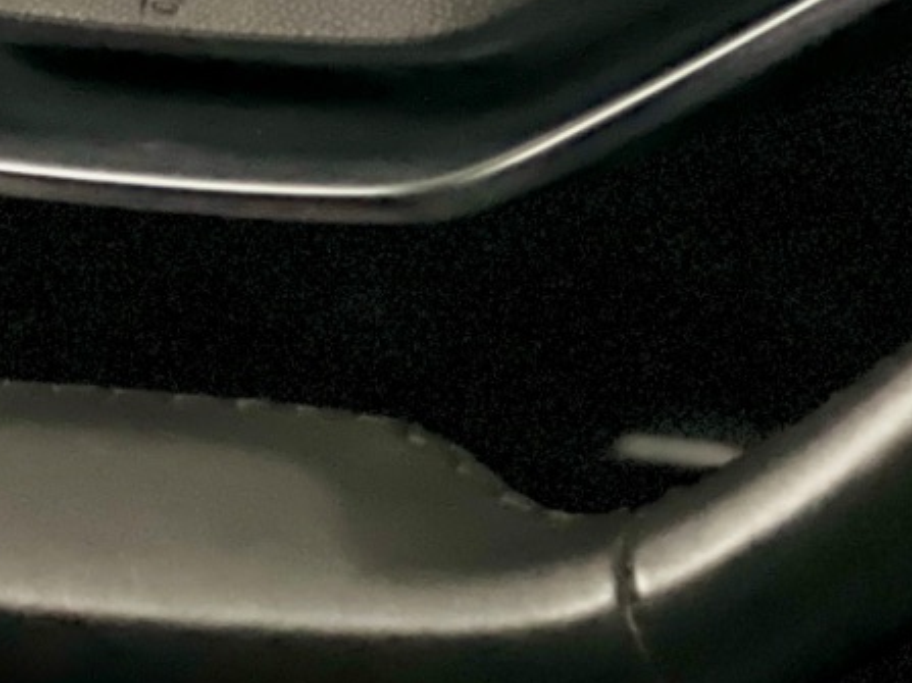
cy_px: -479
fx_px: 8718
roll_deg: +2.0
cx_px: 294
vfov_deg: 4.5
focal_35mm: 331
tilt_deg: -15.1
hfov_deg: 6.0
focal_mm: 9
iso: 1250
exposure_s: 1/15
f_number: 2.8
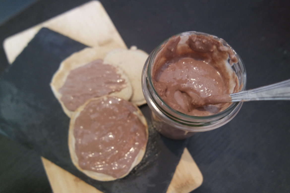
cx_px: 145
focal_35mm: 24
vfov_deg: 53.1
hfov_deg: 73.7
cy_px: 96
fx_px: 193
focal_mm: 16
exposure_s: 1/30
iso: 1600
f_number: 3.5
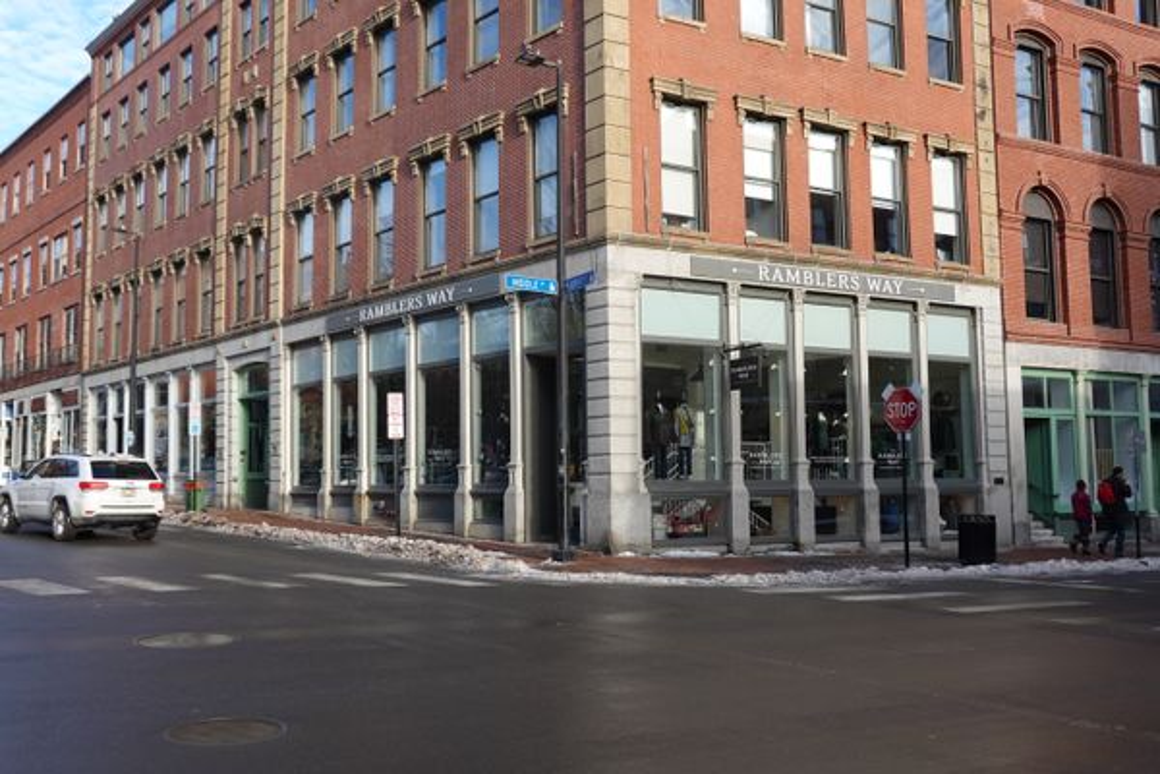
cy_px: 387
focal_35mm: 32
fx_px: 1031
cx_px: 580
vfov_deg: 41.1
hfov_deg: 58.7
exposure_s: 1/200
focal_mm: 12.01
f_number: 5
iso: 125
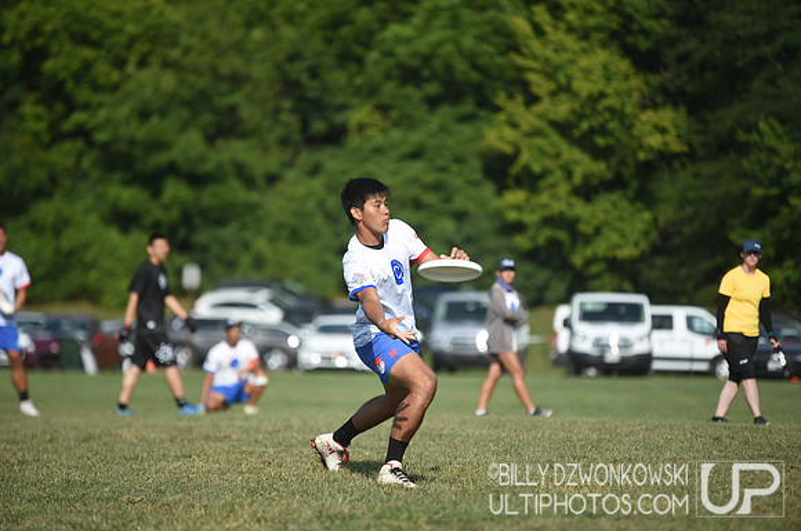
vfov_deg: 6.8
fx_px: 4444
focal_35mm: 200
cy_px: 266
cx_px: 400
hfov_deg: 10.3
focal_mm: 200
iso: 100
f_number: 3.2
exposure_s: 1/1600
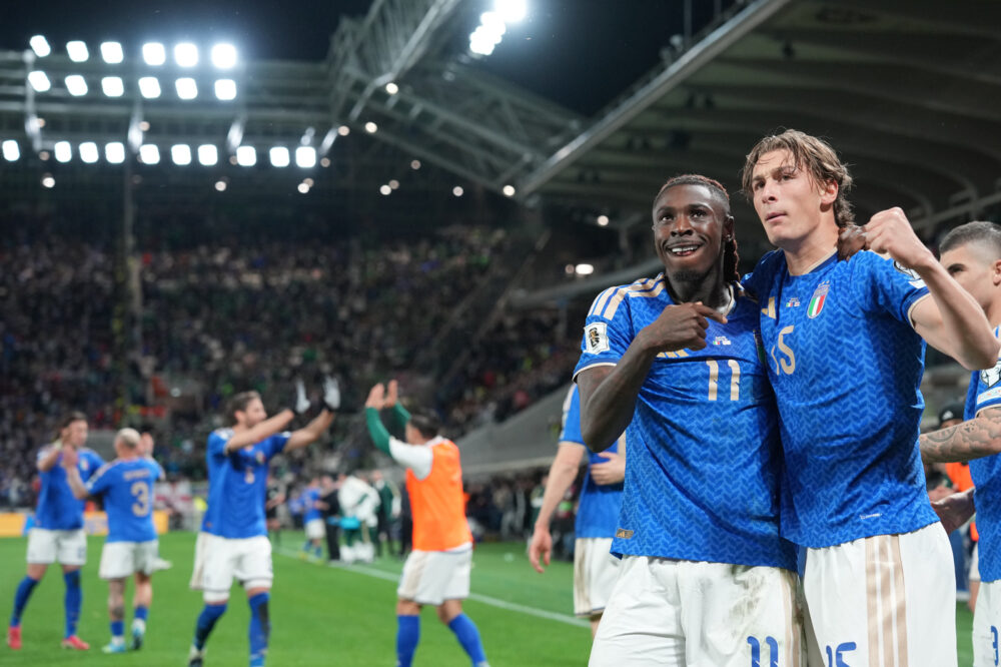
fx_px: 1946
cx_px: 500
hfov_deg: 28.9
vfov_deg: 19.4
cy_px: 334
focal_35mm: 70
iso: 2000
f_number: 3.2
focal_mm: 70
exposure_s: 1/1000
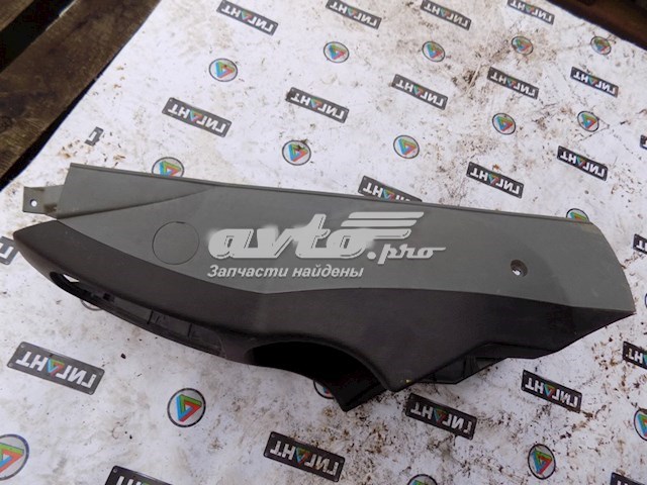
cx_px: 324
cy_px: 242
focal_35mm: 23
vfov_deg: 58.9
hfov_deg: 73.9
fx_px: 430
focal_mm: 4
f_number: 3.1
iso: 80
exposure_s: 1/250
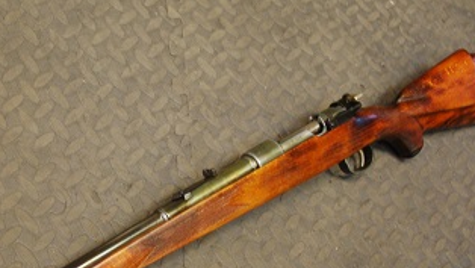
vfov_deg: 18.0
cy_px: 243
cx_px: 160
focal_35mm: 66
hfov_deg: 31.6
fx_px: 832
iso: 800
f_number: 3.8
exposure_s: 1/30
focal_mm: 22
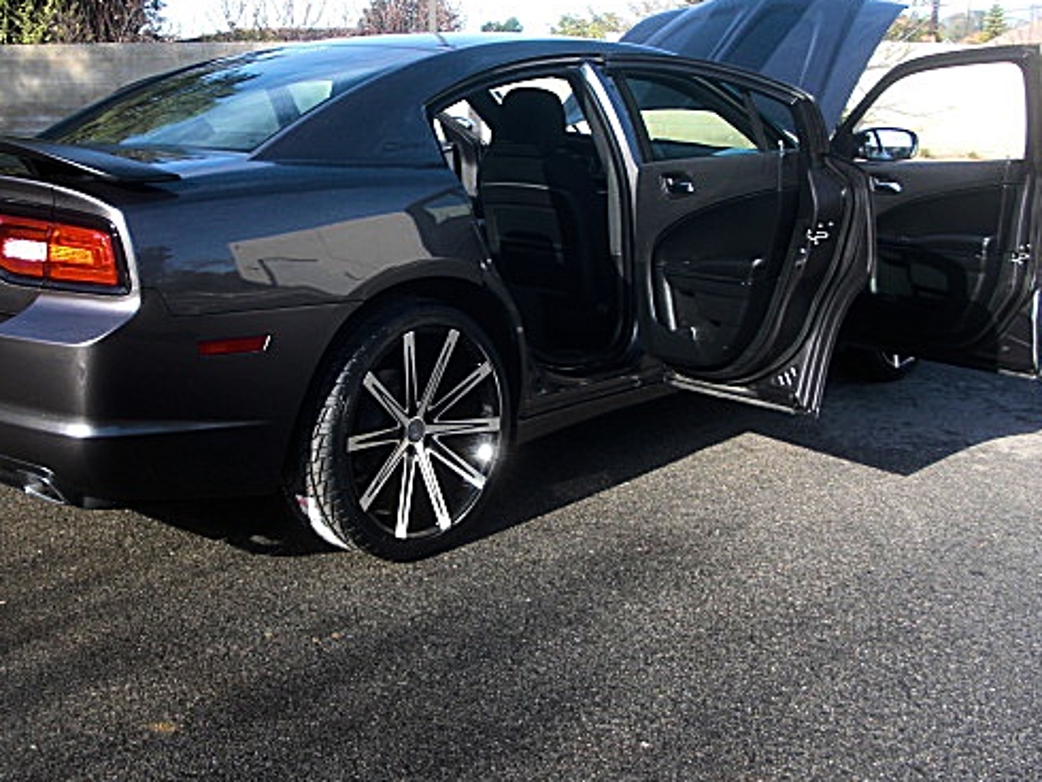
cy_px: 344
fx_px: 1415
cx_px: 451
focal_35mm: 47
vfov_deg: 30.9
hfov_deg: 40.3
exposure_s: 1/200
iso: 50
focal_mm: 6.3
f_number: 2.8
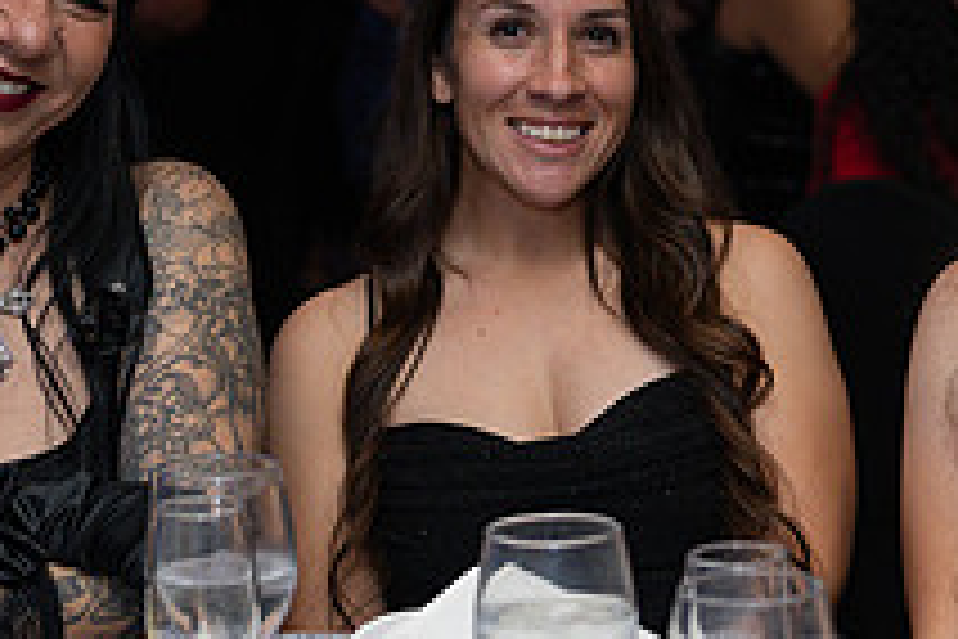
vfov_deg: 9.9
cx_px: 904
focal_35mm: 138
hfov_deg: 14.7
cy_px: 178
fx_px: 3672
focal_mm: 50
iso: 2000
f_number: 3.2
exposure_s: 1/200
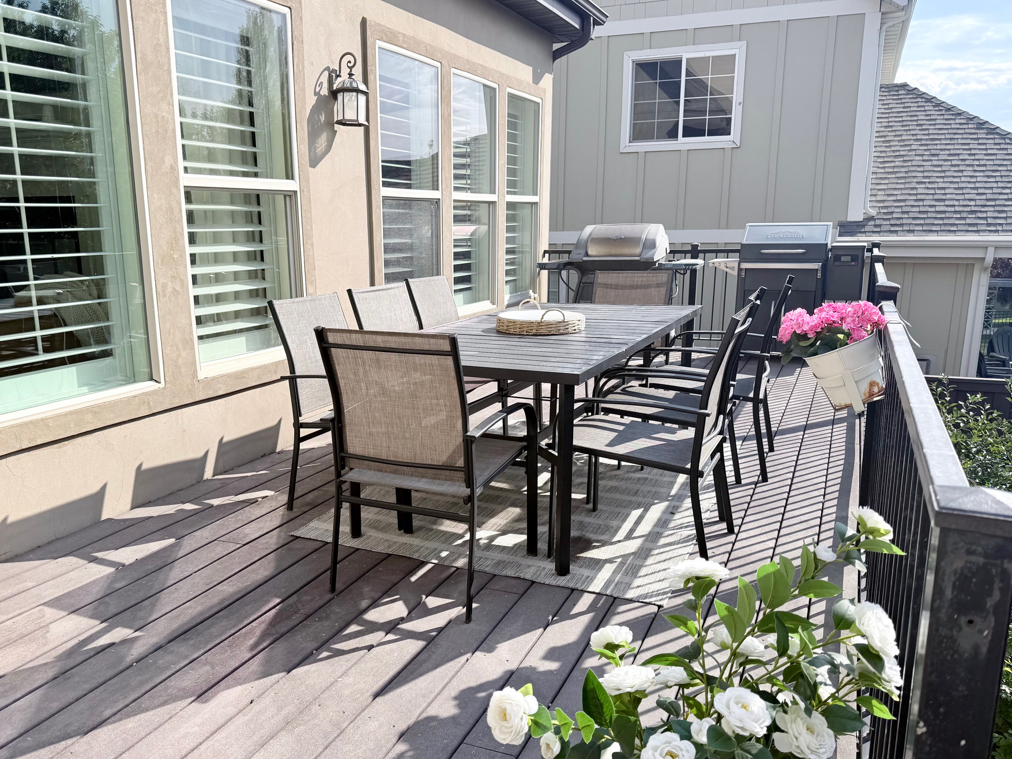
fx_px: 819
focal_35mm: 28
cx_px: 461
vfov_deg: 49.7
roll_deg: +0.8
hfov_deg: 63.3
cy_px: 406
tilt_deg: -12.8
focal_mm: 6.76
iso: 80
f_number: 1.78
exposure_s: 1/2907
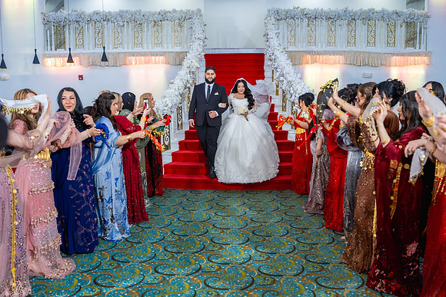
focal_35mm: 28
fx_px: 347
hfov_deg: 65.5
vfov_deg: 46.4
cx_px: 223
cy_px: 148
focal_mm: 28
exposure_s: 1/160
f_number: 2.8
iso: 800
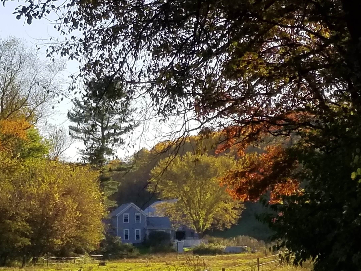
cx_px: 155
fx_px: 386
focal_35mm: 37
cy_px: 178
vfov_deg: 38.3
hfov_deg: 50.0
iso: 50
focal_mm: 4.25
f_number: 1.7
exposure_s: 1/2257
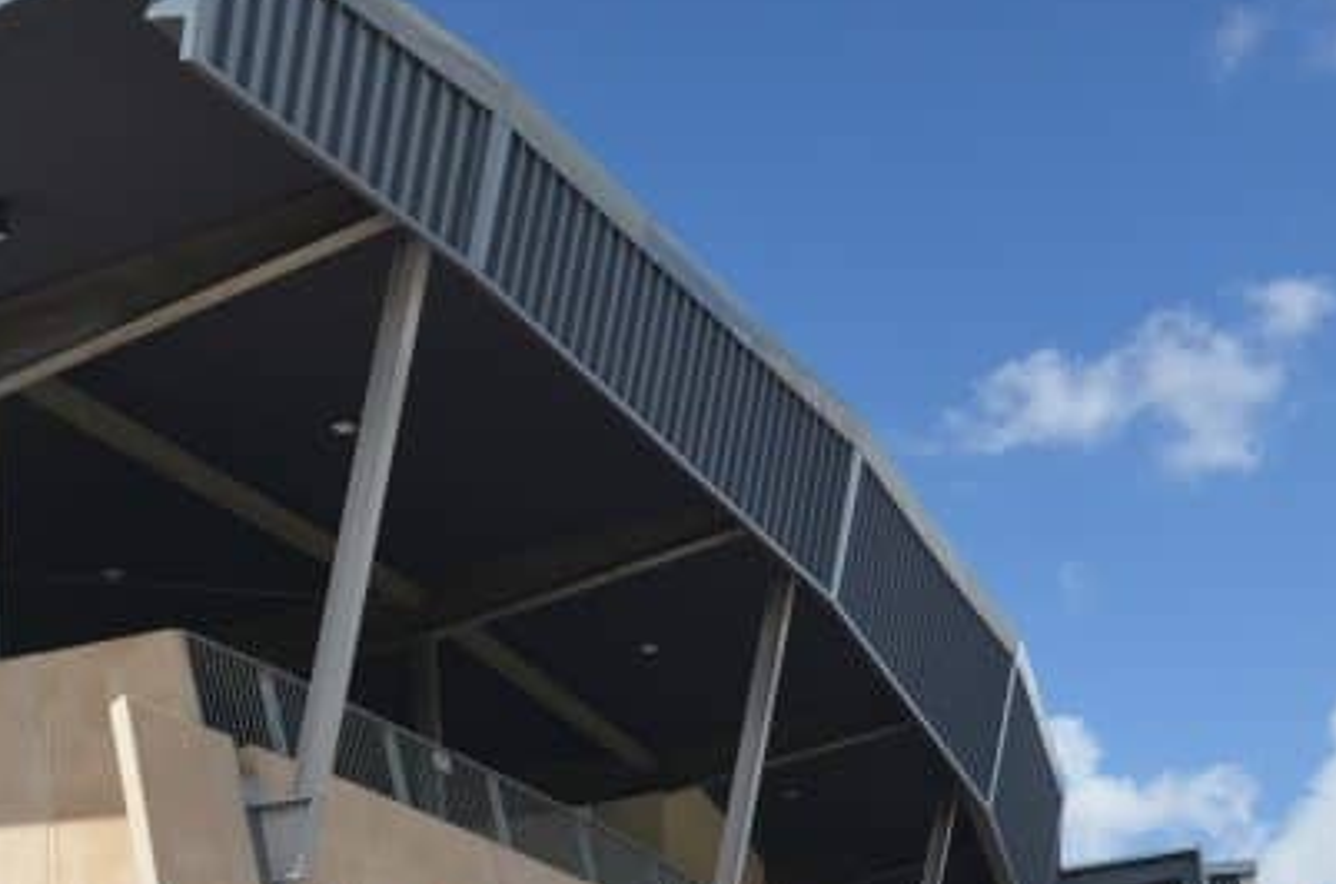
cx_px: 73
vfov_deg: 15.9
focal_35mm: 84
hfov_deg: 23.4
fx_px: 3110
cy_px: 837
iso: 500
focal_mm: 22
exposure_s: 1/500
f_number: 7.1
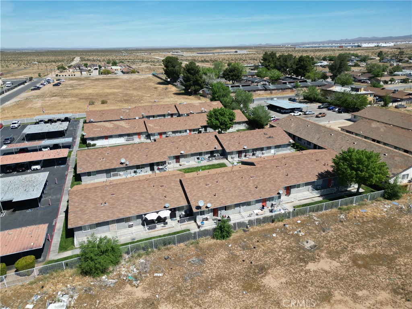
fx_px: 286
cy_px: 154
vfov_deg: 56.8
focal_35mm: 24
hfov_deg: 71.6
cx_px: 206
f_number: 1.7
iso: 110
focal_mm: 6.72
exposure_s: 1/3200
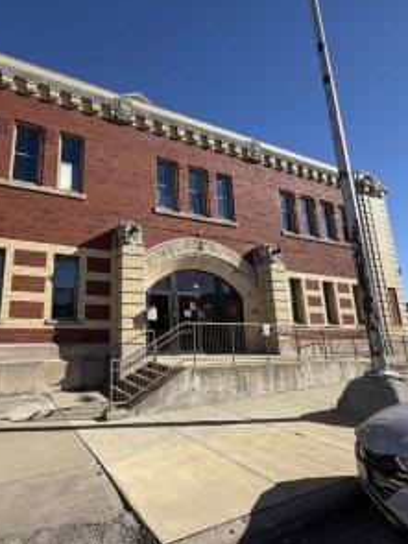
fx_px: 299
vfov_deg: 84.7
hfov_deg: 66.6
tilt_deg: +12.5
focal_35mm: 19
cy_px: 269
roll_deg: +0.1
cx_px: 133
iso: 25
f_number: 2.2
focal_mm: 2.22
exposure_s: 1/770
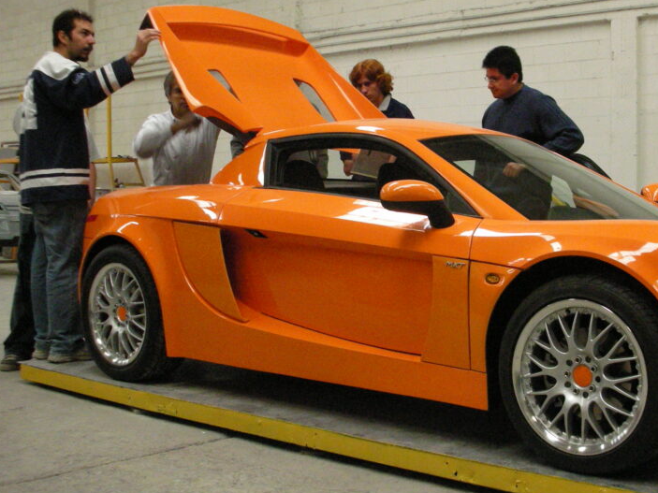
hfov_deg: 37.0
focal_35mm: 51
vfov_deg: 28.5
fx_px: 969
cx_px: 458
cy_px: 222
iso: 400
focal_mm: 5.8
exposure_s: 1/32
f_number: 3
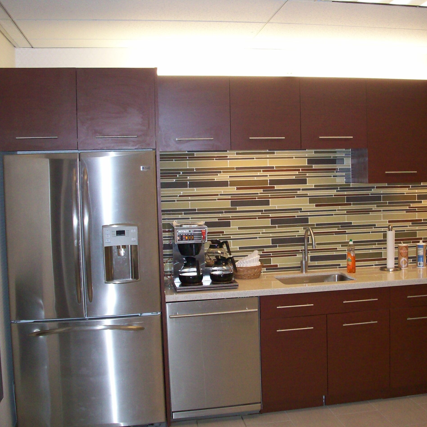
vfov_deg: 38.3
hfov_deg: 38.2
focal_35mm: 44
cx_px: 256
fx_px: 614
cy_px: 213
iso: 160
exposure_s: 1/64
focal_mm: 6.2
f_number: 2.8
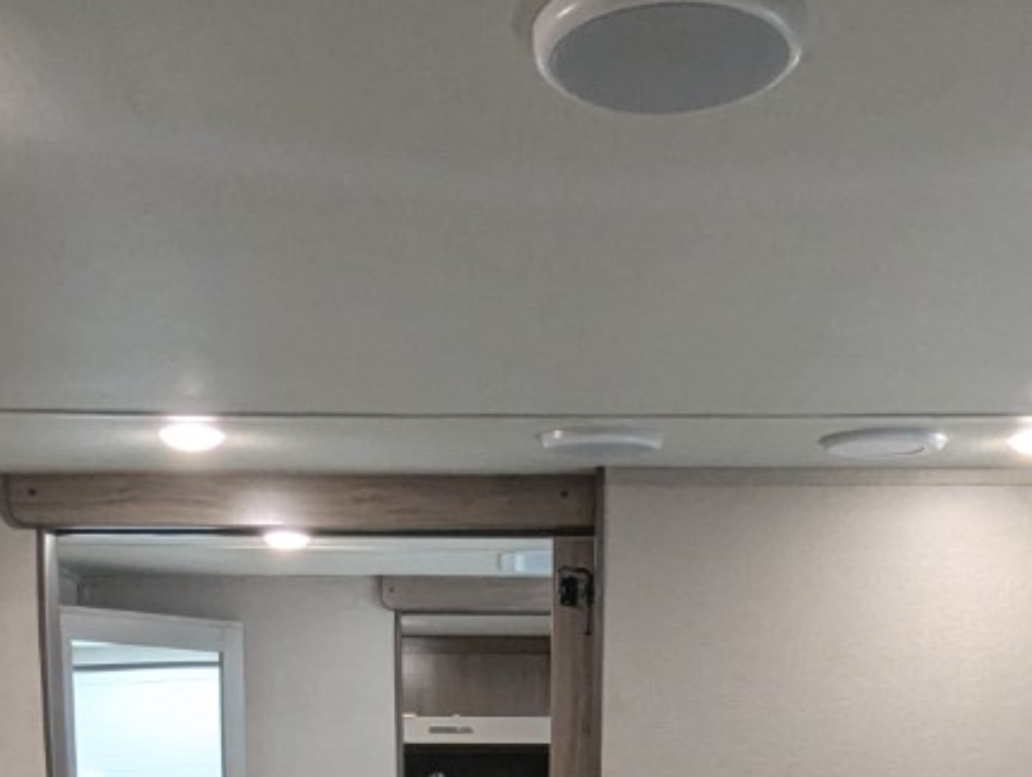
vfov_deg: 23.6
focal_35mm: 52
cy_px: 1097
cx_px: 502
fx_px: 1552
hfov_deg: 36.8
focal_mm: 2.35
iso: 281
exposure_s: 1/68.9
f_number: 2.2
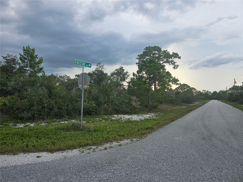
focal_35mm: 23
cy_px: 91
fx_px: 161
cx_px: 122
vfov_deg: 58.9
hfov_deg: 73.9
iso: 25
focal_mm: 6.3
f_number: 1.7
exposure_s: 1/180
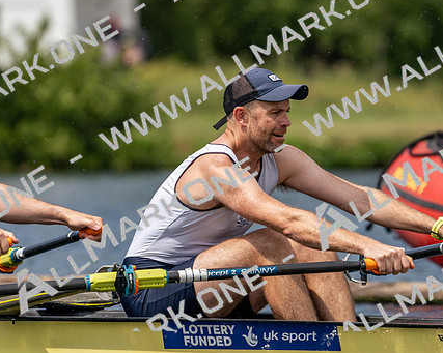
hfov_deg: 3.9
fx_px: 6486
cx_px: 227
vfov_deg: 3.1
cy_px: 154
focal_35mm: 495
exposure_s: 1/1600
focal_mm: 388
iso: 200
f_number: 6.3
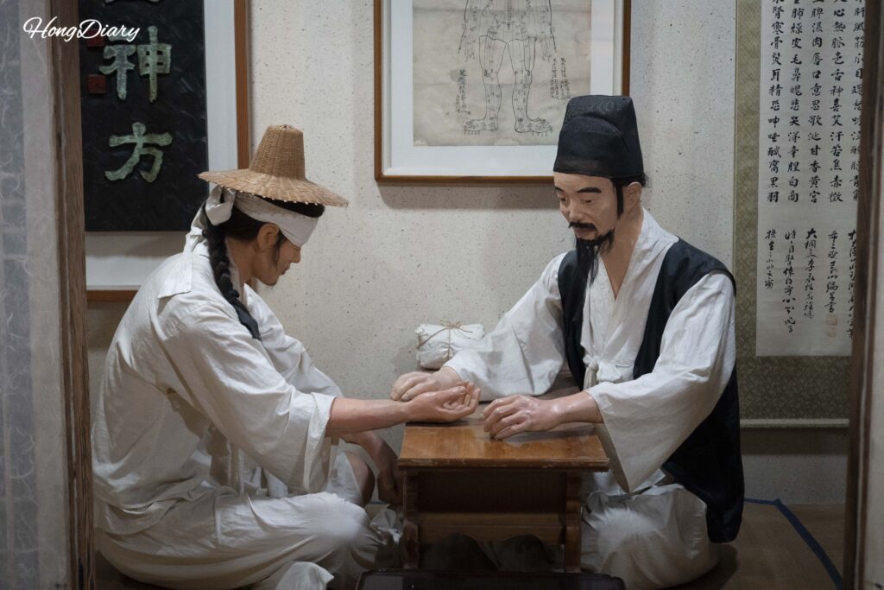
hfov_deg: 33.4
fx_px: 1473
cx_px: 442
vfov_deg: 22.6
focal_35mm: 60
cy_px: 295
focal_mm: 60
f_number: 5.6
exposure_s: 1/160
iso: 10000
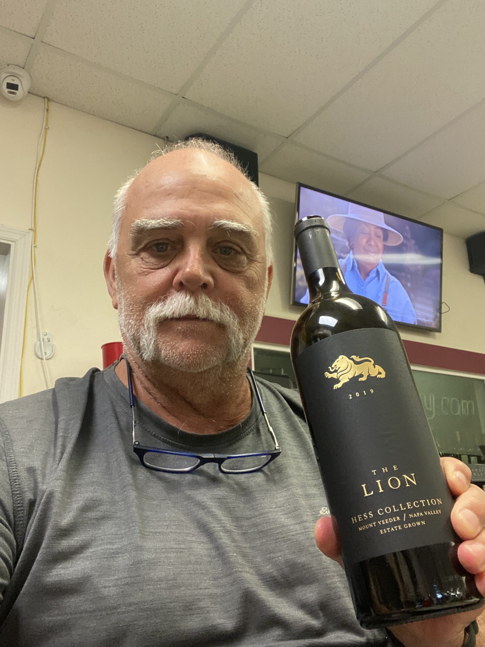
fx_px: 560
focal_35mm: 30
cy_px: 324
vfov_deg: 60.0
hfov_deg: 46.8
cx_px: 242
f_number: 2.2
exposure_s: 1/40
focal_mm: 2.71
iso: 250
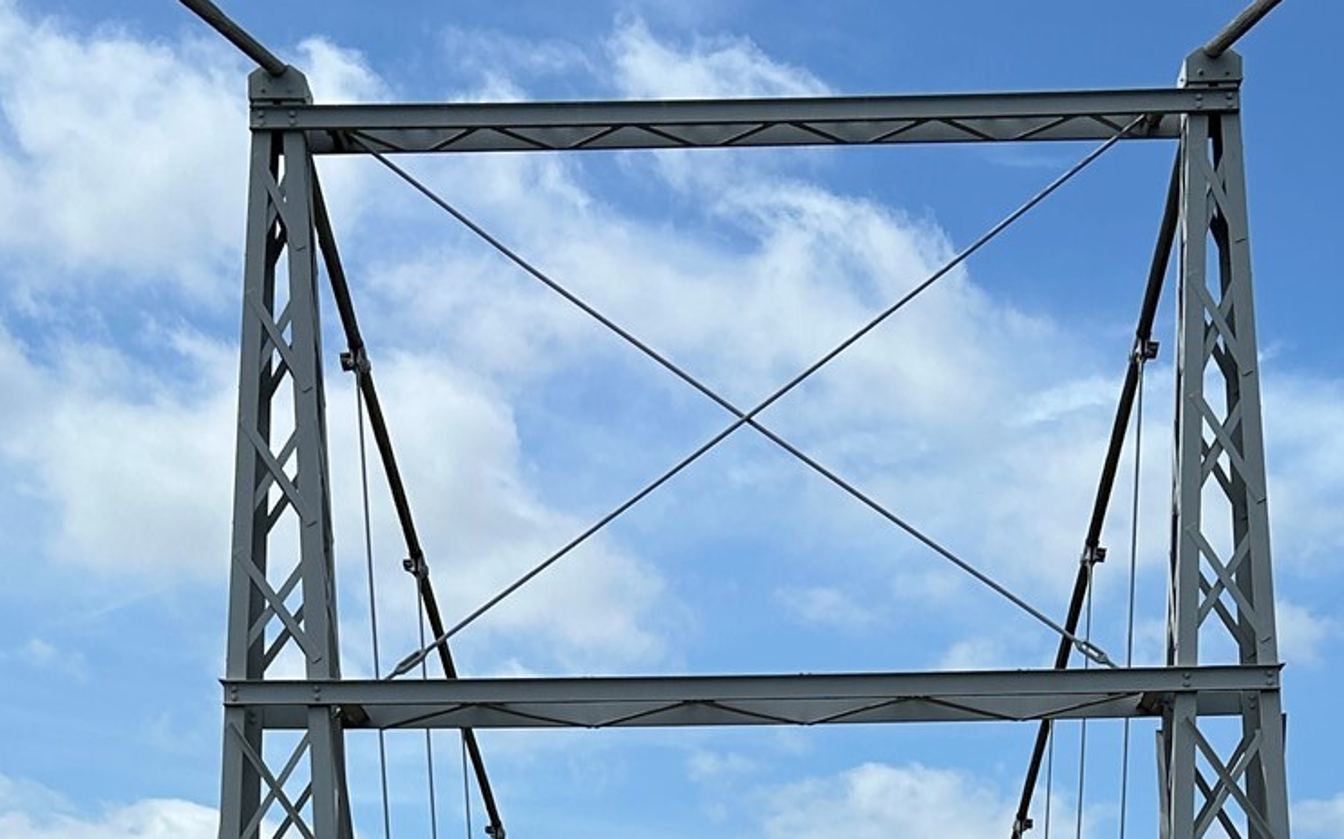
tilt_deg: +1.5
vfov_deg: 16.0
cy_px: 1186
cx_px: 751
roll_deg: -0.8
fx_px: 2783
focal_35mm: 76
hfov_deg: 27.1
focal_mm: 5.7
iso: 50
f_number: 1.5
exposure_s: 1/5882
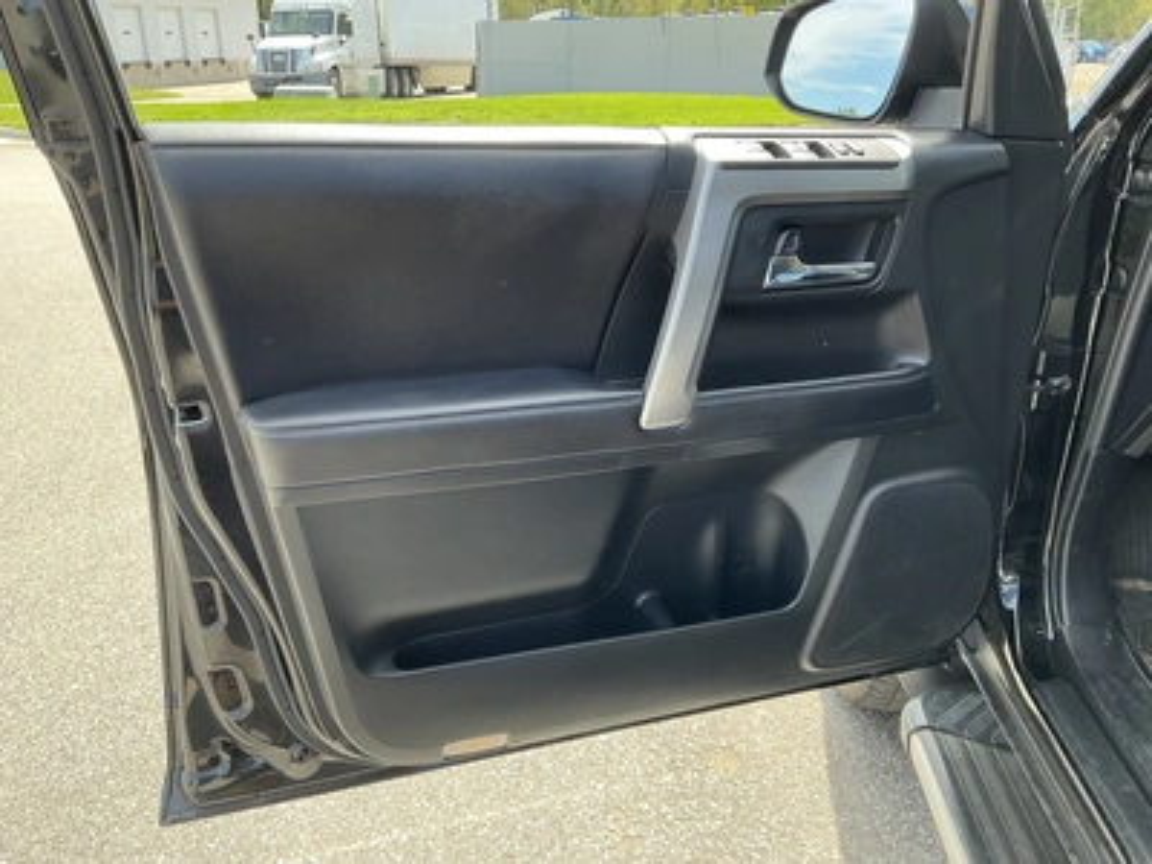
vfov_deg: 49.7
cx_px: 576
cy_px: 432
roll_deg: +0.8
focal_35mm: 28
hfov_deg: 63.4
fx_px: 932
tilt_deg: -21.7
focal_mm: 3
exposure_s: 1/202
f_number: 1.8
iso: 25
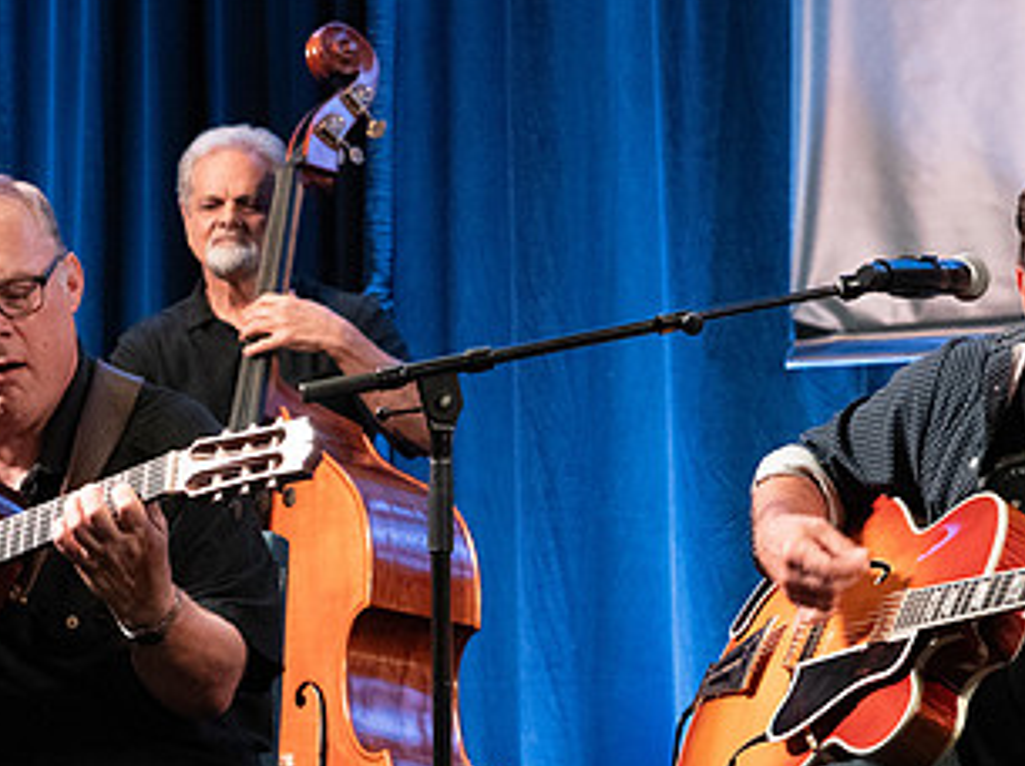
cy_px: 543
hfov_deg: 13.0
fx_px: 4496
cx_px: 464
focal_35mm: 152
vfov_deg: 9.7
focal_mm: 83
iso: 10000
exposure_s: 1/200
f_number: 5.6
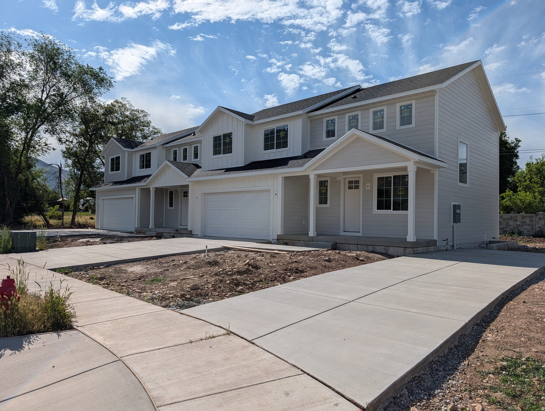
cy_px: 206
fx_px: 378
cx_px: 272
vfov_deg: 56.9
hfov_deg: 71.5
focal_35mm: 24
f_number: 1.68
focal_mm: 6.9
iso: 18
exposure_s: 1/2193
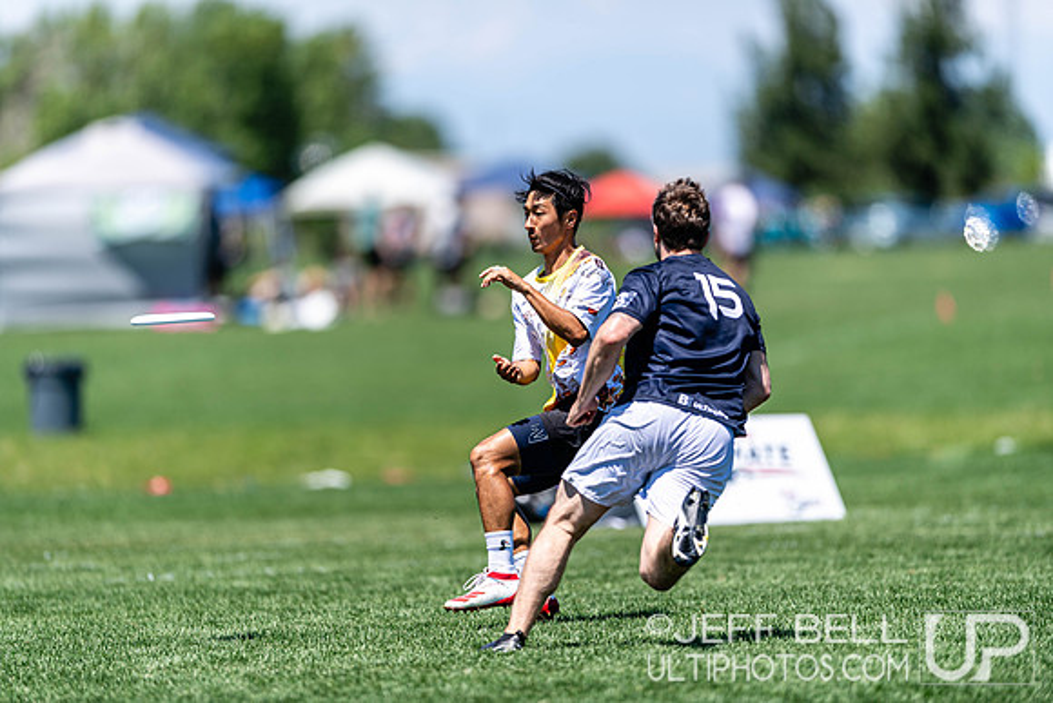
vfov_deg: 3.4
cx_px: 526
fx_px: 11702
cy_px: 352
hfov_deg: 5.2
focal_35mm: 400
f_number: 2.8
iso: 100
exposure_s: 1/2000
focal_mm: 400
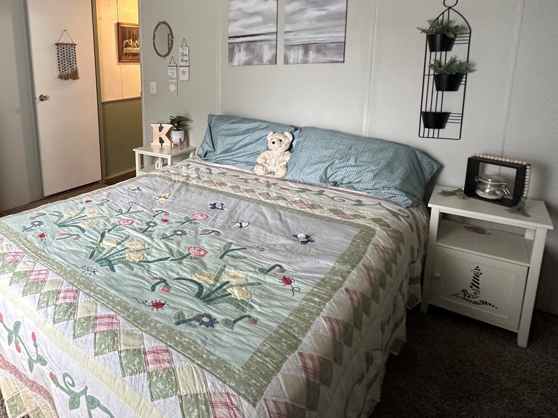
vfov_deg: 57.3
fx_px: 371
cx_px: 149
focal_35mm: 23
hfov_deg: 69.7
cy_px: 132
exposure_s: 1/67
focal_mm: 2.22
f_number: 2.2
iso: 320
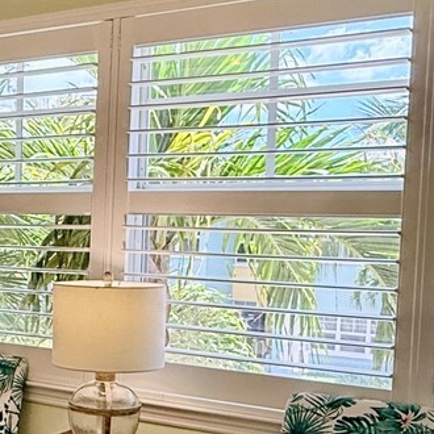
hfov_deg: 27.1
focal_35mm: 60
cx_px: 5
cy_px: 281
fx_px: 851
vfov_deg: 28.5
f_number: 2.2
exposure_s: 1/212
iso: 64
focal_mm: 2.22
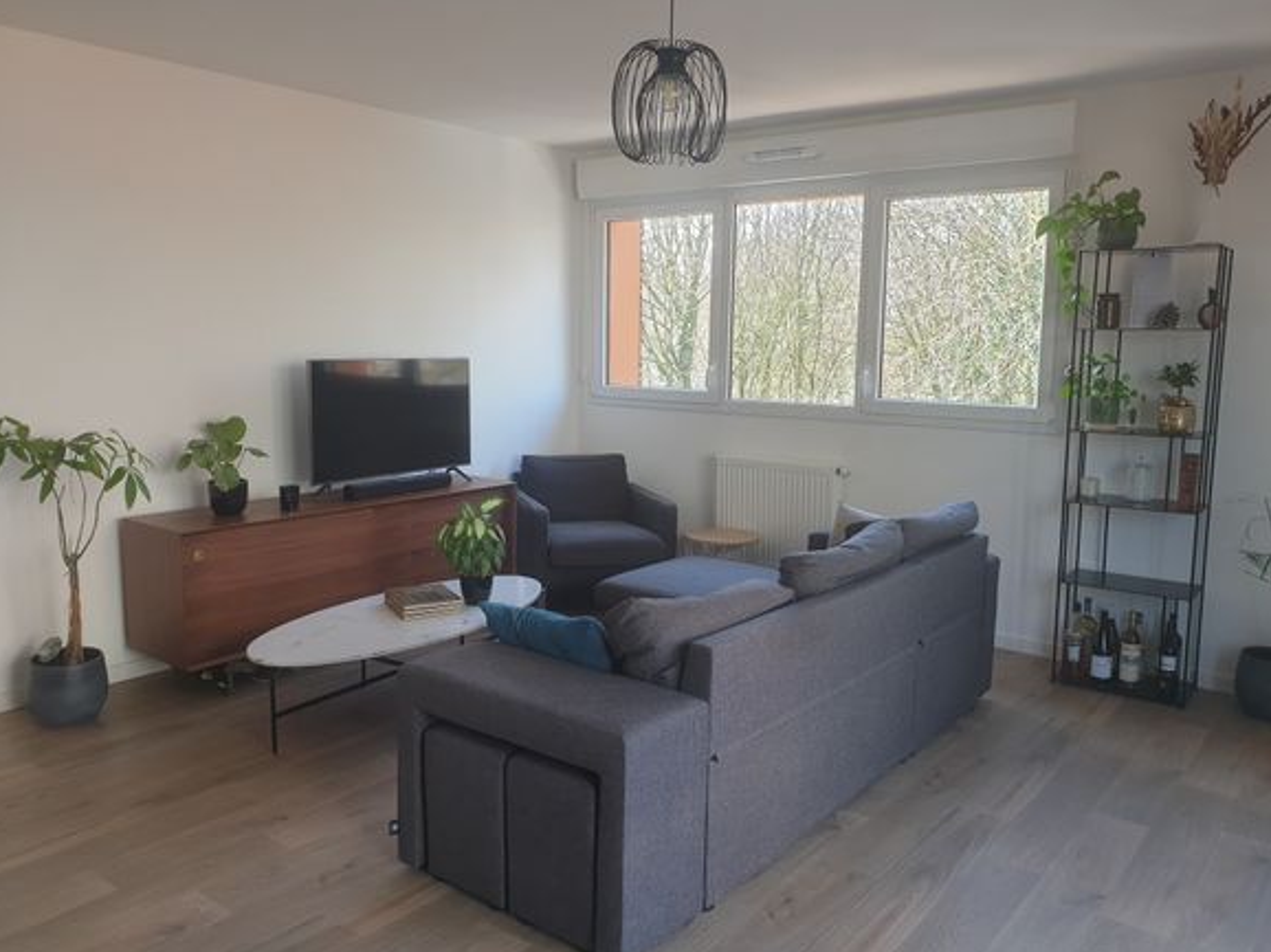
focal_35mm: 27
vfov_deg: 51.3
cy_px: 471
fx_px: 991
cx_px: 614
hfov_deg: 65.3
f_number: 2.4
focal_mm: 4.3
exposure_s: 1/48
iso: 64
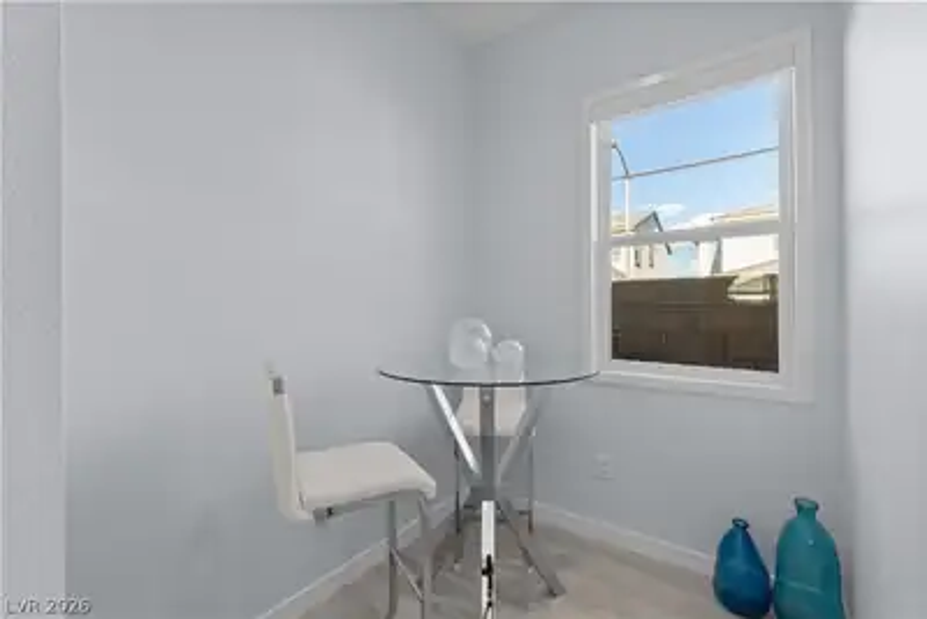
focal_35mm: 15
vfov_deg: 77.4
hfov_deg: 100.4
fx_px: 386
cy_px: 310
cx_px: 464
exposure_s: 1/15
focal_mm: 10
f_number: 8
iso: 400
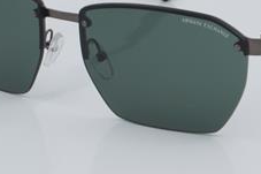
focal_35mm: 132
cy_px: 60
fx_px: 956
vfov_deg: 10.4
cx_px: 159
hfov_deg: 15.5
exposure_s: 1/4
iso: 100
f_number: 32
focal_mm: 50
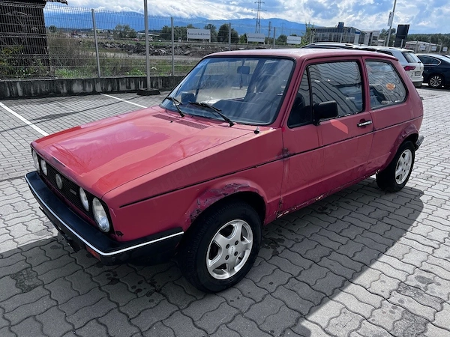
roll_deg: -2.0
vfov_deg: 53.1
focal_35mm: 26
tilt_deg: -20.7
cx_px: 225
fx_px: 338
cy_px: 168
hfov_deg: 67.3
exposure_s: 1/3831
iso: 50
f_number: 1.5
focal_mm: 5.7
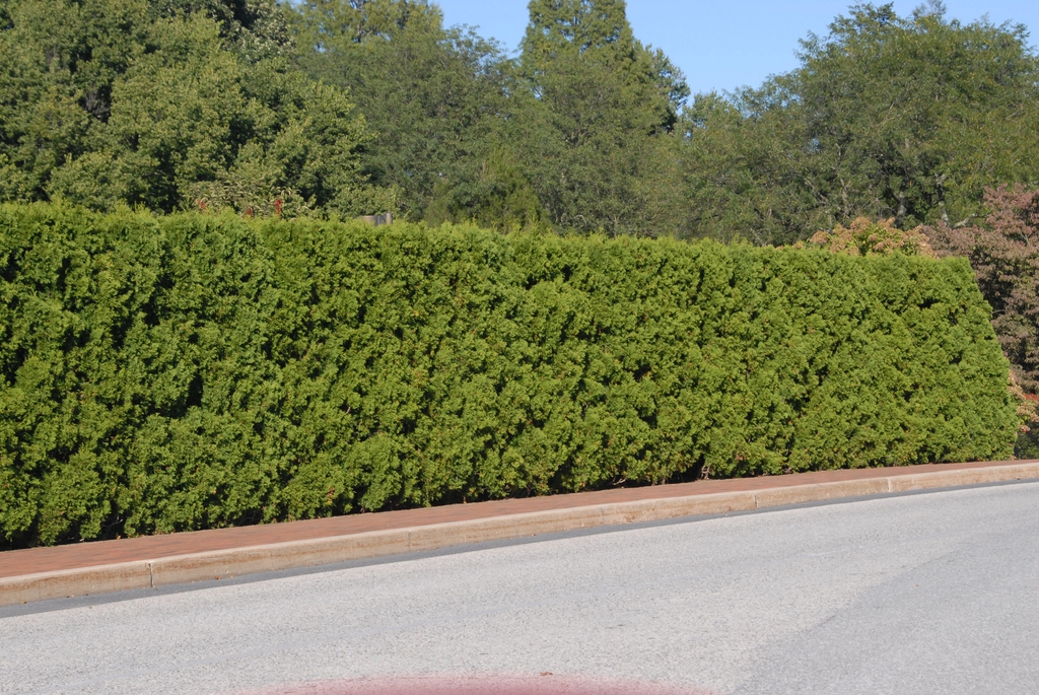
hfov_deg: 22.6
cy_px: 348
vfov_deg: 15.2
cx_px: 520
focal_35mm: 90
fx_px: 2600
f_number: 10
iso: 400
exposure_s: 1/350
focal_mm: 60
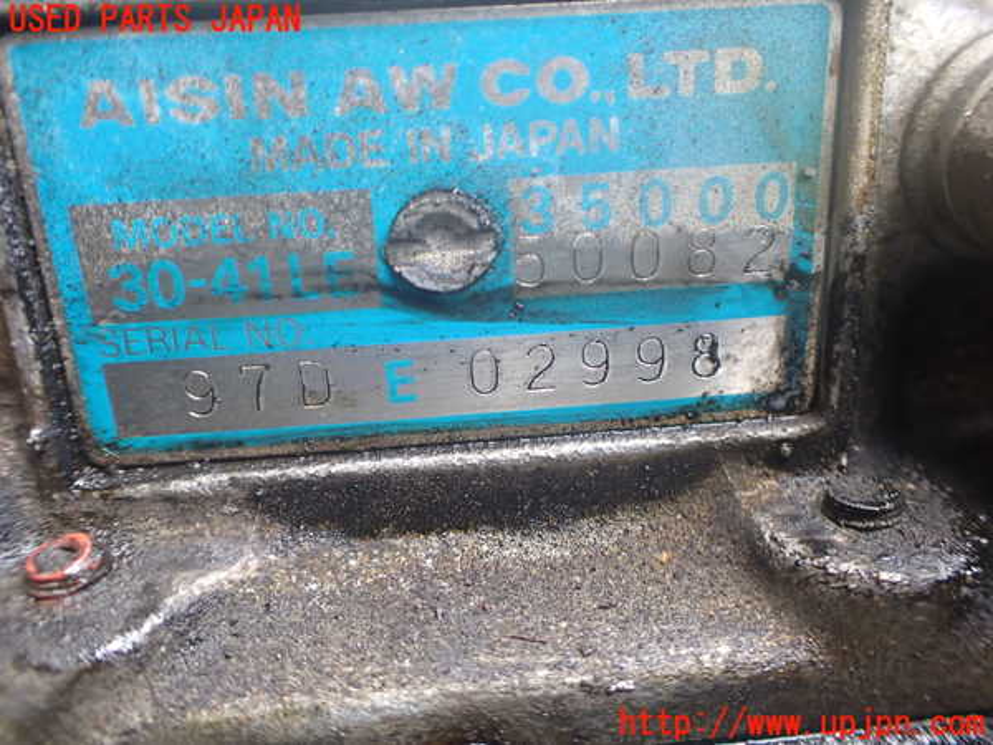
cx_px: 496
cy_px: 372
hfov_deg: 60.0
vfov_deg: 46.8
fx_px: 861
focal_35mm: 30
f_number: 2.3
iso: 320
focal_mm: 5.4
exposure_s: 1/125
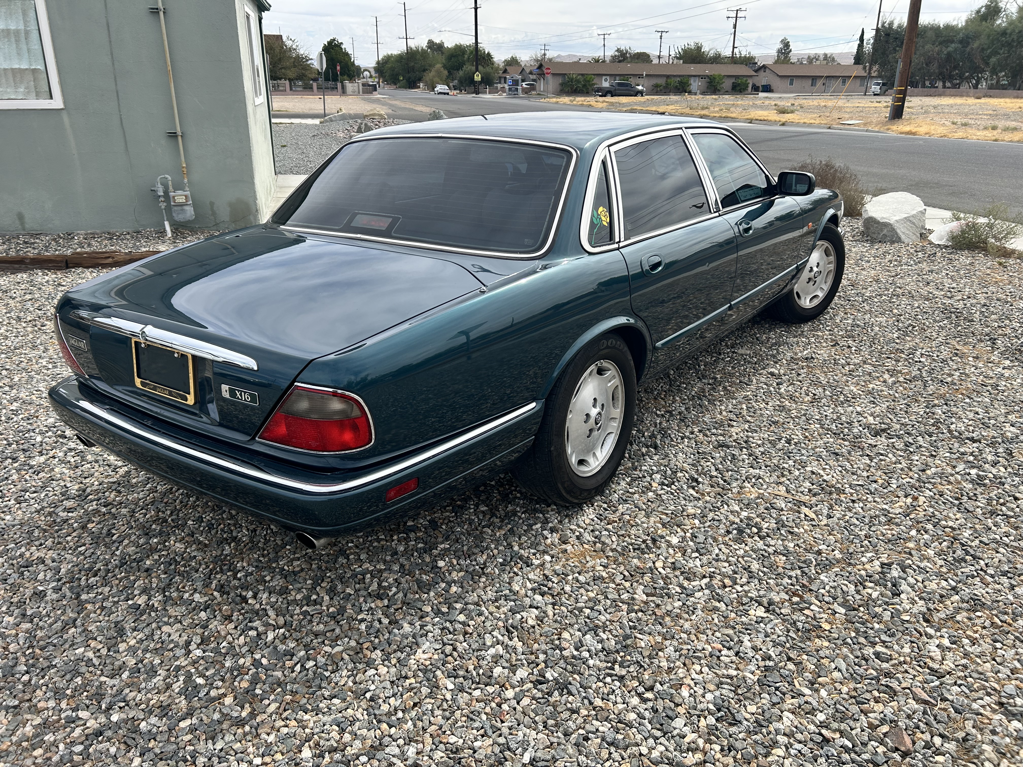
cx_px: 512
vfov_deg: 53.1
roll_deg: -0.9
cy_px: 384
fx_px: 768
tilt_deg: -21.0
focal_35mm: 26
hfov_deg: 67.3
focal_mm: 5.7
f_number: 1.5
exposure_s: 1/2632
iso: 50
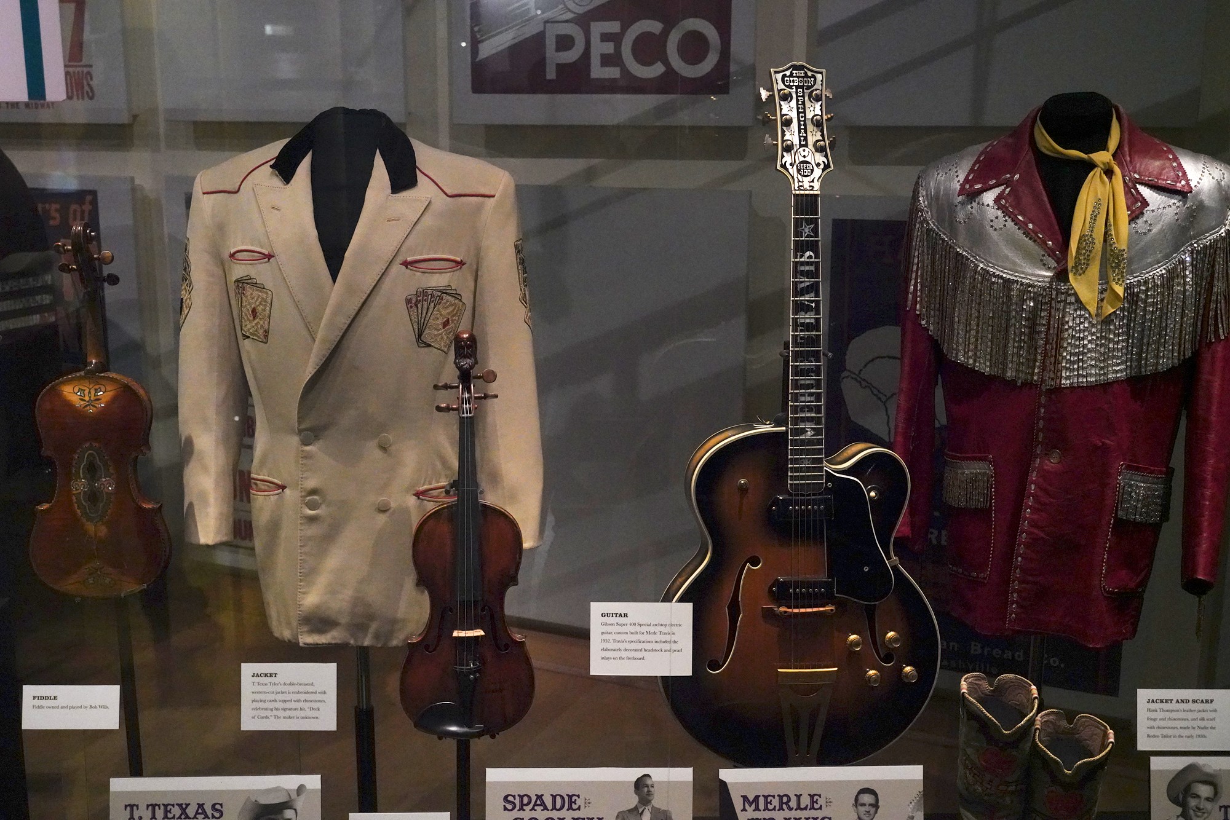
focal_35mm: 40
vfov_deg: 33.4
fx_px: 1367
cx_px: 615
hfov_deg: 48.5
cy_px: 410
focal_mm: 40
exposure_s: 1/100
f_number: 5.6
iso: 10000
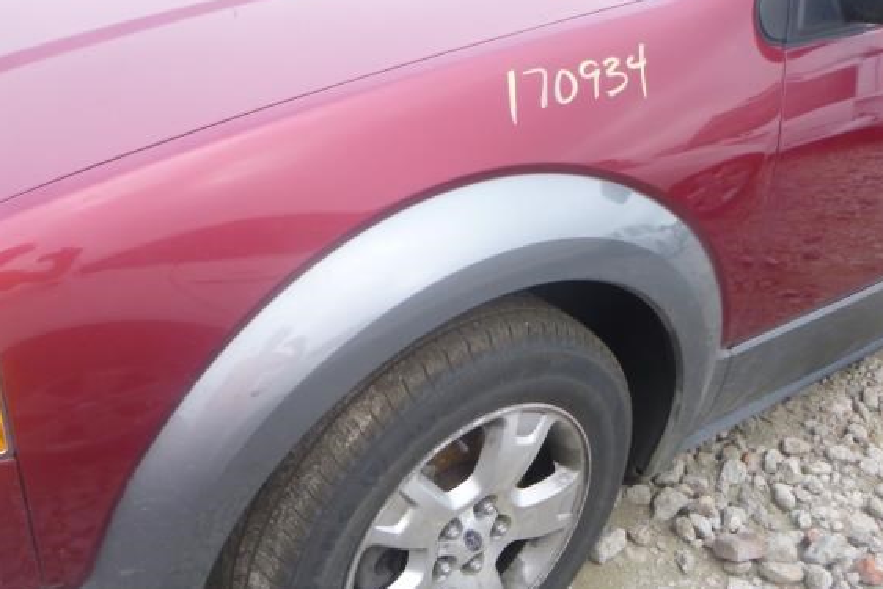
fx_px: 908
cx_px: 423
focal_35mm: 37
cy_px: 353
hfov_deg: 51.9
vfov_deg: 35.8
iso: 160
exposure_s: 1/60
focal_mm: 4.5
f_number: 3.9
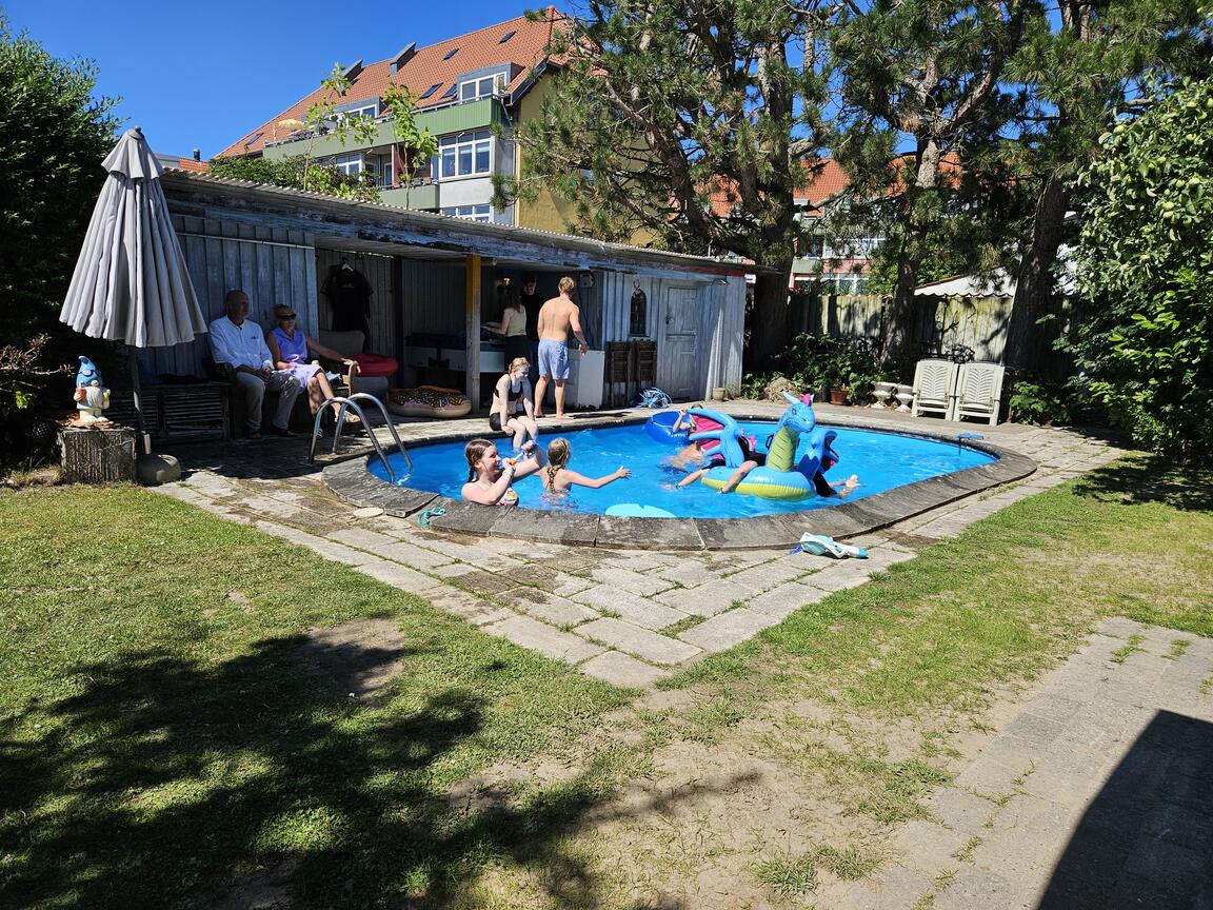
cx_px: 606
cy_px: 455
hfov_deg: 73.9
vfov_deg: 58.9
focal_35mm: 23
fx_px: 806
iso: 25
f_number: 1.8
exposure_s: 1/2252
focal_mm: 5.4
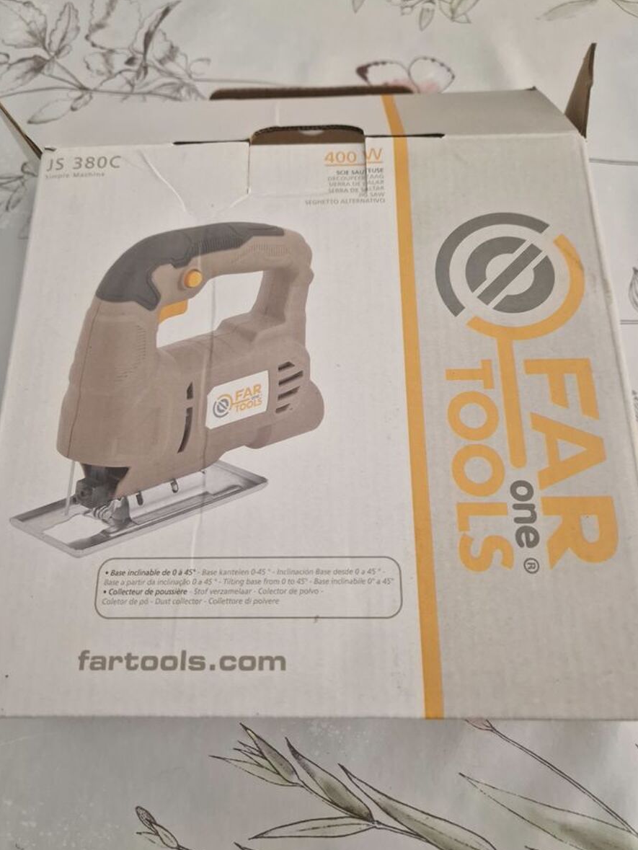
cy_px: 405
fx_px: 639
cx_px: 314
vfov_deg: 67.3
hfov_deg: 53.1
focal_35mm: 26
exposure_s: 1/100
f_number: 1.8
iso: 500
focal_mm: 5.4
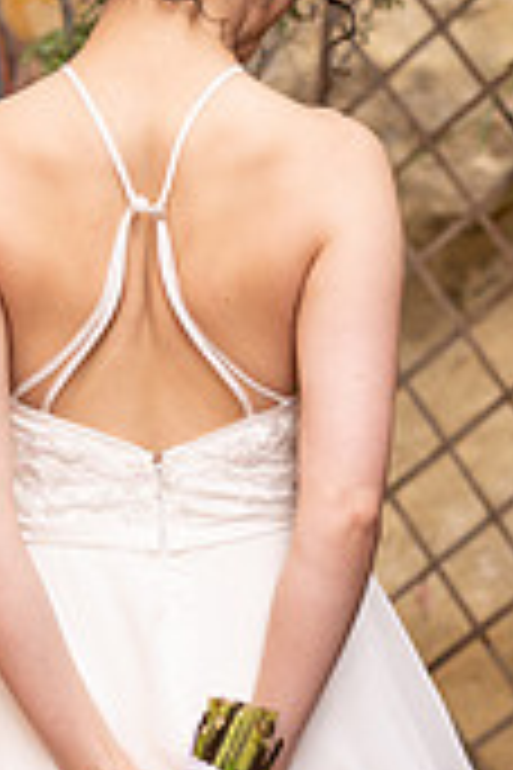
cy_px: 374
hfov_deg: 9.5
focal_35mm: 145
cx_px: 189
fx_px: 3099
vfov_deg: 14.2
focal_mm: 55
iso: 320
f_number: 2.5
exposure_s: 1/500
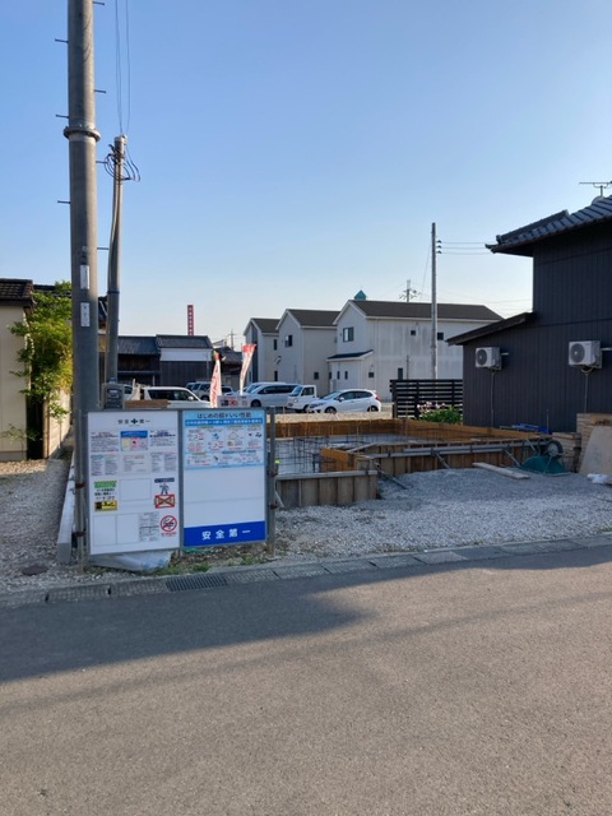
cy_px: 408
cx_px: 306
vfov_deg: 63.4
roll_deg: -1.2
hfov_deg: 49.7
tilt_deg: -3.9
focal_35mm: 28
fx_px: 660
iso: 20
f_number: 1.8
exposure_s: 1/1736
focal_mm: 3.99
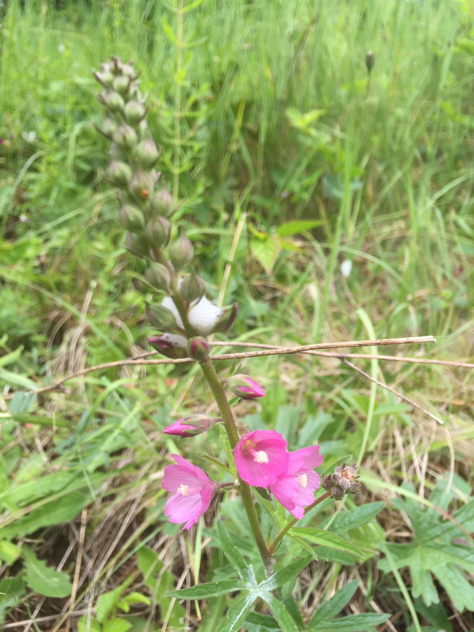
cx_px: 237
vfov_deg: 61.7
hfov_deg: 48.2
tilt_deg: -10.1
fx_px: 529
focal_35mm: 29
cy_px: 316
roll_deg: -4.5
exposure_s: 1/384
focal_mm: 4.15
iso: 32
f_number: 2.2
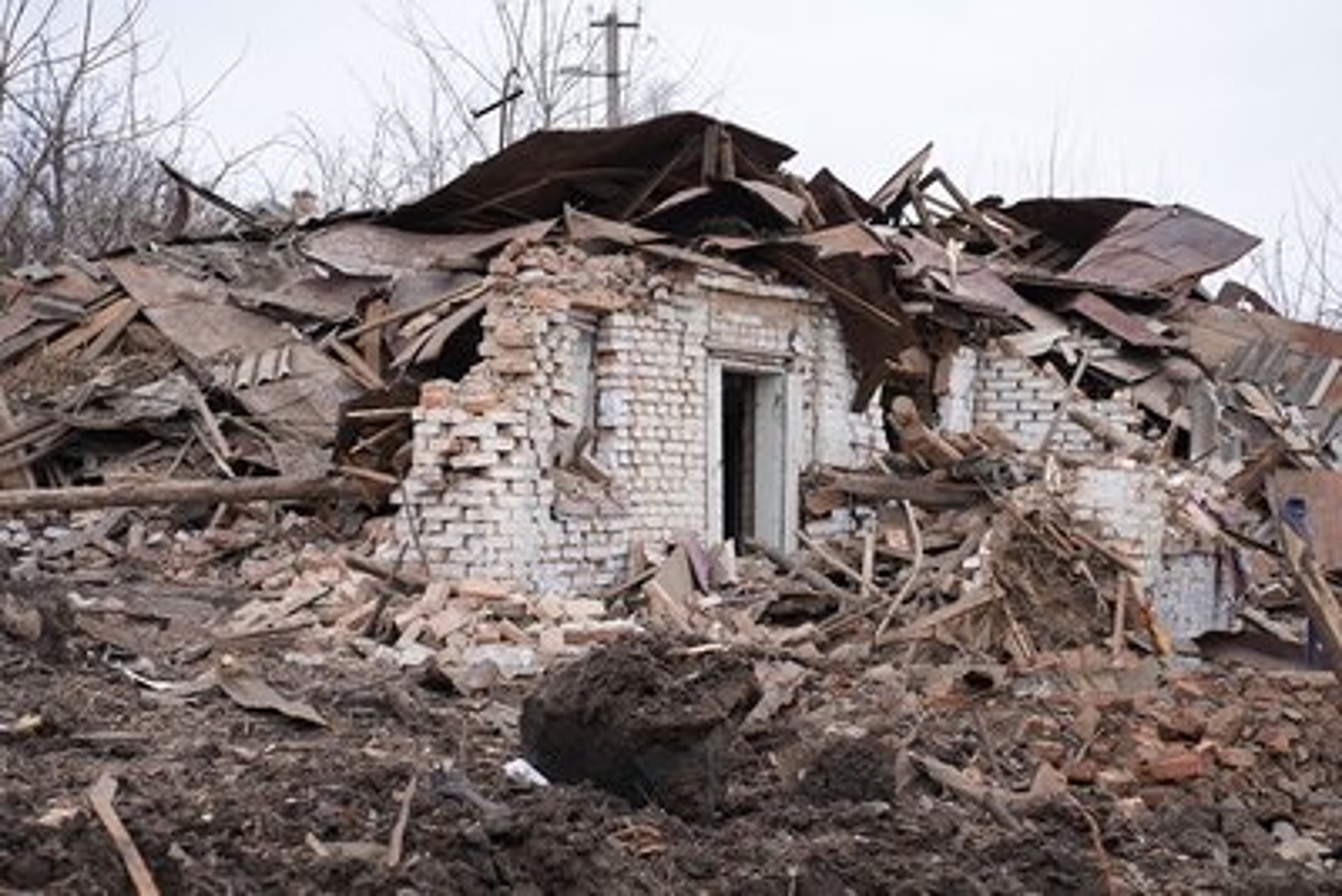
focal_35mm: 75
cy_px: 448
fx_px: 2797
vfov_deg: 18.2
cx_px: 671
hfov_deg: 27.0
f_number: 4
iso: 80
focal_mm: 75
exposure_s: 1/80
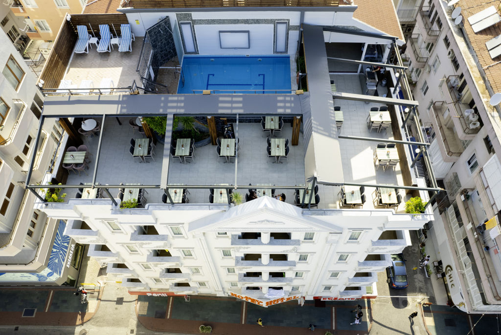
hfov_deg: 78.5
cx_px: 250
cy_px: 168
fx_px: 306
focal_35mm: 22
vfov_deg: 57.3
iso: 100
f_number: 2.8
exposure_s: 1/120
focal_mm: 8.38
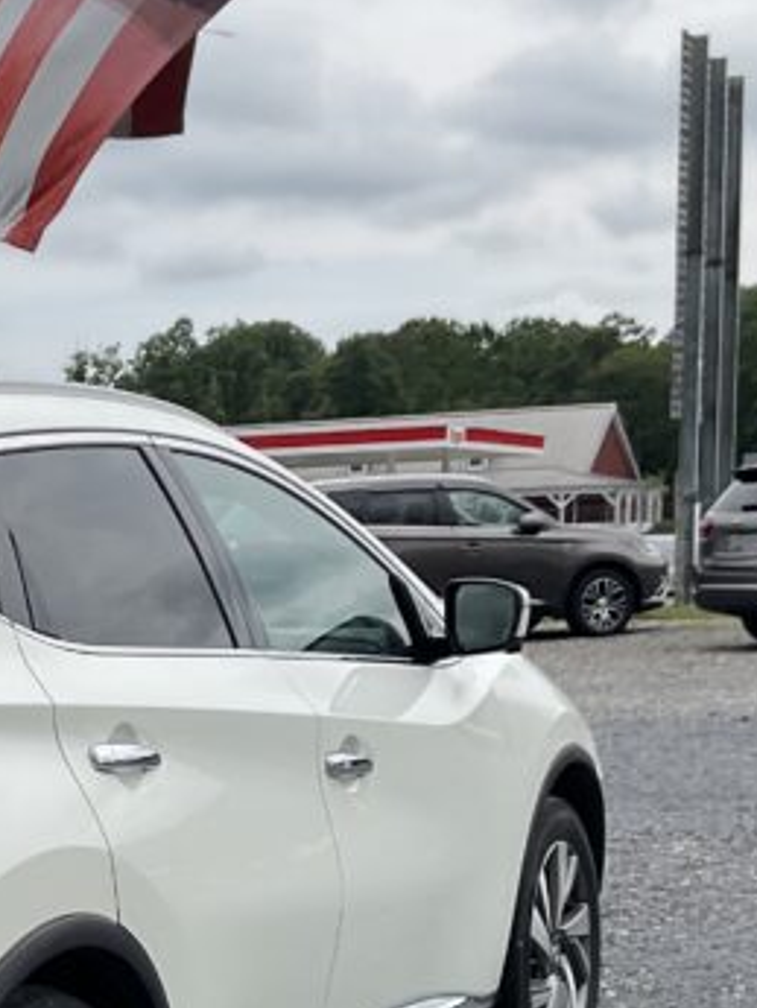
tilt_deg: -7.4
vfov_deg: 22.3
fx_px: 2506
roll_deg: +1.4
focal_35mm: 86
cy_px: 879
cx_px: -158
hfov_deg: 16.5
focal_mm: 3
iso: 16
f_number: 1.8
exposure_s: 1/2667
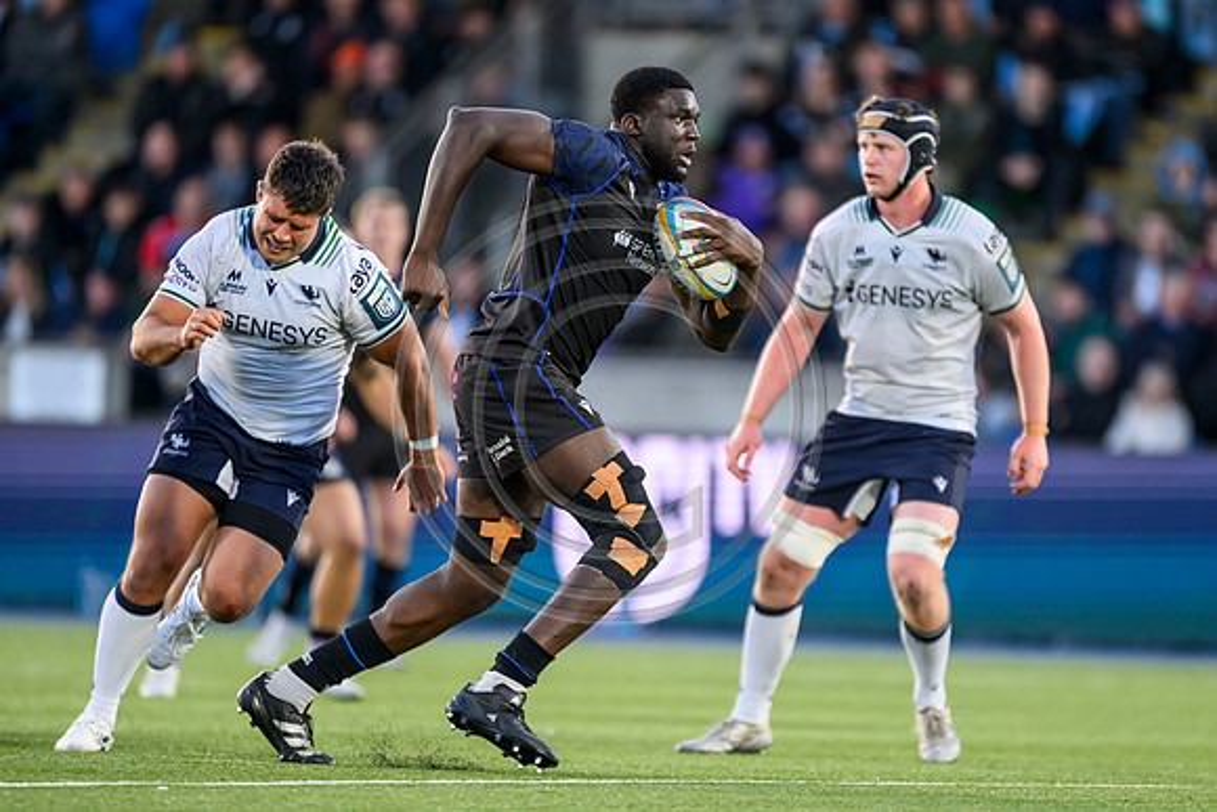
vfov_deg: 2.5
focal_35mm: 560
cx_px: 608
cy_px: 406
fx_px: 18935
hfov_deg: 3.7
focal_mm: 560
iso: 4000
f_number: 4
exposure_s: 1/1250
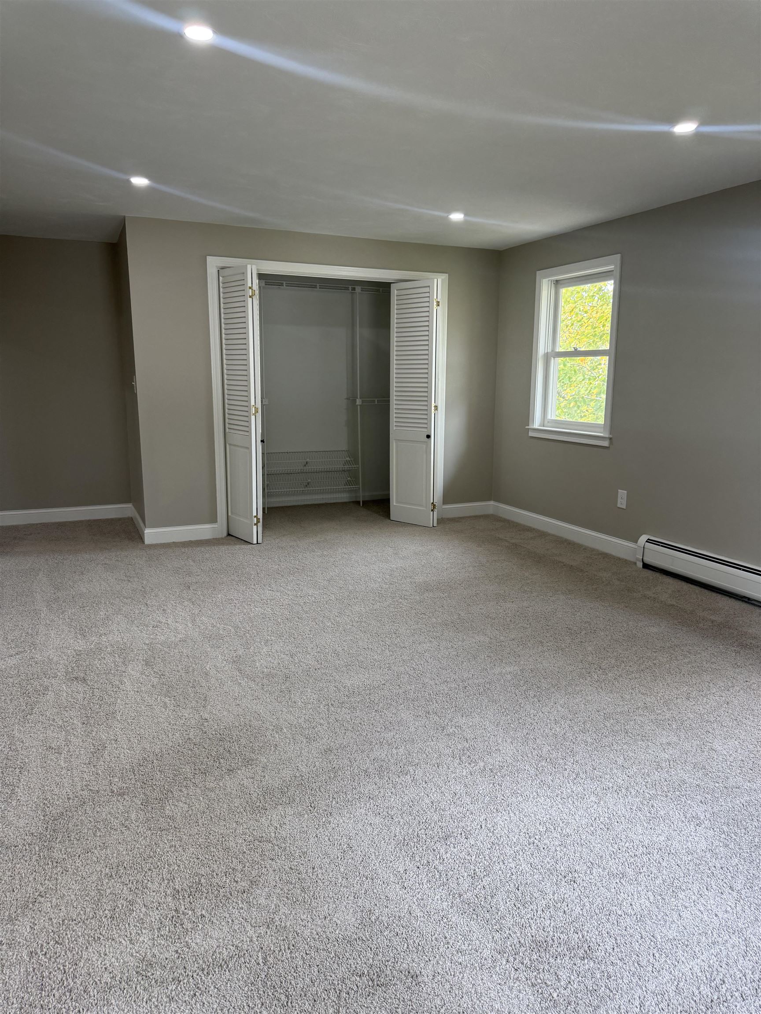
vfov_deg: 71.6
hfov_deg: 56.8
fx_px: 703
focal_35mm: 24
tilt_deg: -9.8
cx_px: 380
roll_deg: -0.7
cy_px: 507
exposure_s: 1/120
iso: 160
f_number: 1.78
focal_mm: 6.76
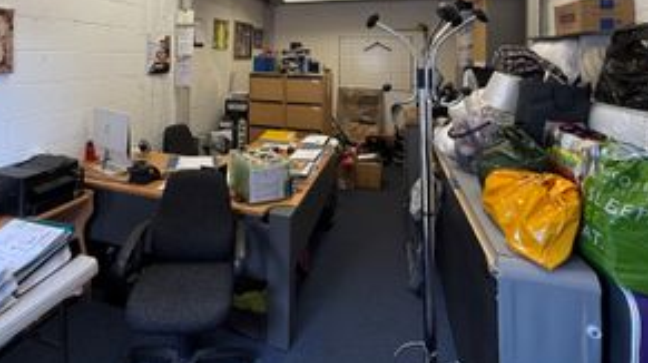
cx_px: 269
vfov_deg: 48.8
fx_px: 360
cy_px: 49
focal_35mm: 21
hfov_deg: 83.2
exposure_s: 1/99
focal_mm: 2.22
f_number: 2.2
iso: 160
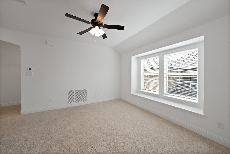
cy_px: 77
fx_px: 77
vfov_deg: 90.1
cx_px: 115
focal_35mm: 12
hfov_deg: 112.6
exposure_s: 1/500
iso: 12800
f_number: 9
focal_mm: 12
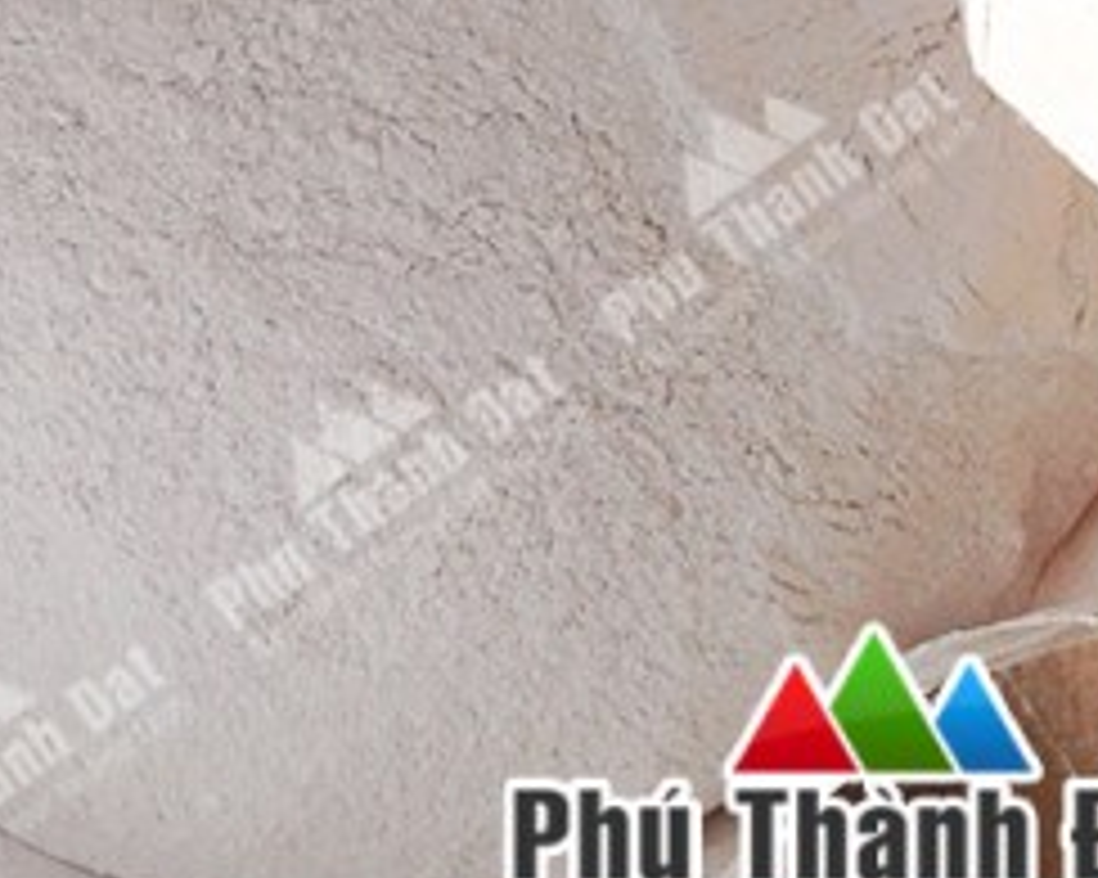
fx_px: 2144
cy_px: 187
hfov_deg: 28.1
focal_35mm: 66
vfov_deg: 22.8
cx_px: 202
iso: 64
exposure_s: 1/60
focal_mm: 4.12
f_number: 2.4
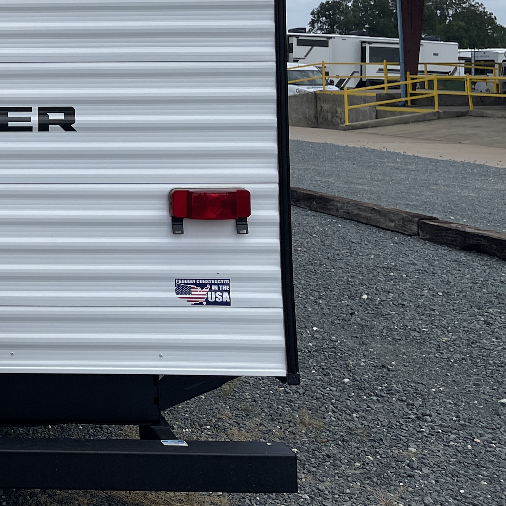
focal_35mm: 62
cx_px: -172
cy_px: -3
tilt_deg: +1.4
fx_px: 1025
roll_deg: -0.1
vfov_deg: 26.2
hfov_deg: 23.9
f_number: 1.6
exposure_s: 1/5618
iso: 32
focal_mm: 5.1
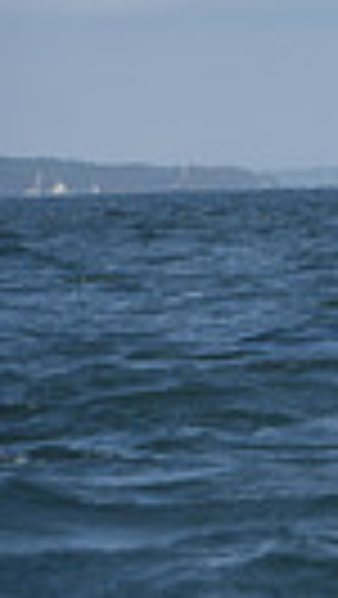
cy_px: -133
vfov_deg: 4.1
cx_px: 1293
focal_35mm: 529
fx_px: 8413
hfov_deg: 2.3
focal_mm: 116
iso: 250
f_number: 5.6
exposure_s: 1/1250
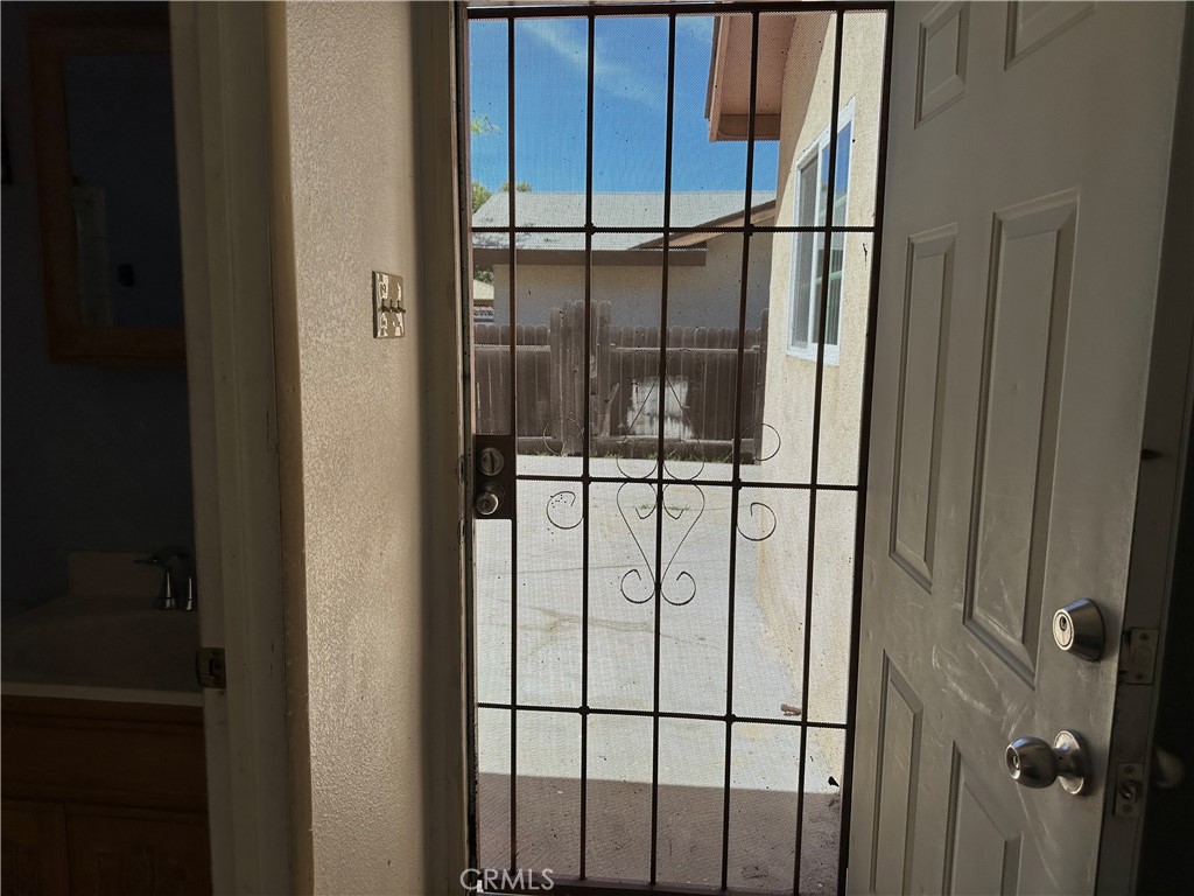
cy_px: 448
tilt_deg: -6.9
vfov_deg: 56.8
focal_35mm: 24
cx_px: 597
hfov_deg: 71.6
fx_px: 828
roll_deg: -1.3
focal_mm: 6.86
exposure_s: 1/1812
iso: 80
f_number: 1.78
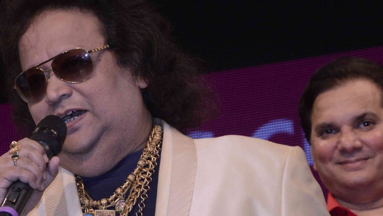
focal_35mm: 323
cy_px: 231
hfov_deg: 6.7
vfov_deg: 3.8
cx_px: 1
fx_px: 3283
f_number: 8
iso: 800
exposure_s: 1/200
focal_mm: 85
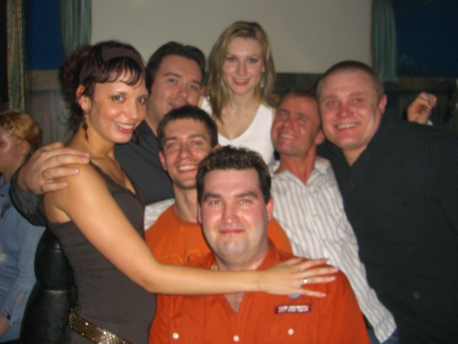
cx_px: 229
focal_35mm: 38
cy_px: 172
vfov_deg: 37.7
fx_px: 503
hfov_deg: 49.0
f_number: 2.8
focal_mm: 7.9
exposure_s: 1/60
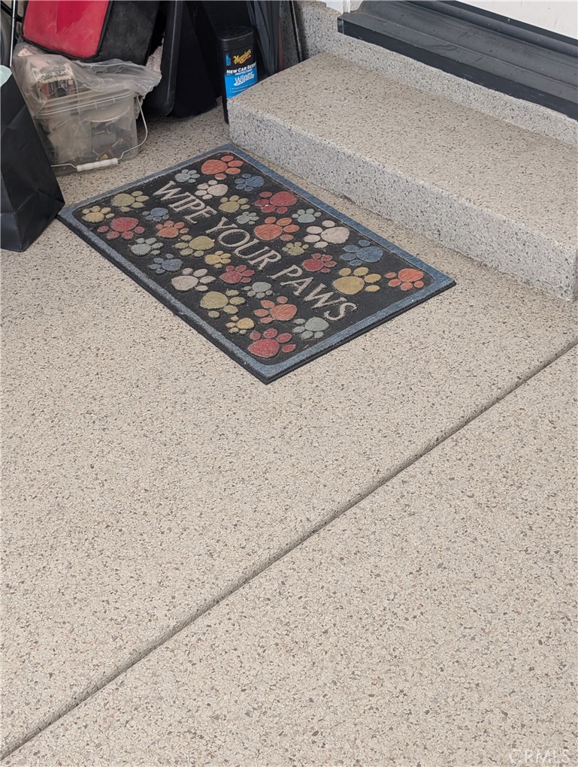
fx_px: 1088
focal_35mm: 49
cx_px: 289
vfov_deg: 38.9
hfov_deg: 29.8
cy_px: 384
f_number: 1.68
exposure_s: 1/36.8
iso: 27
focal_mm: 6.9
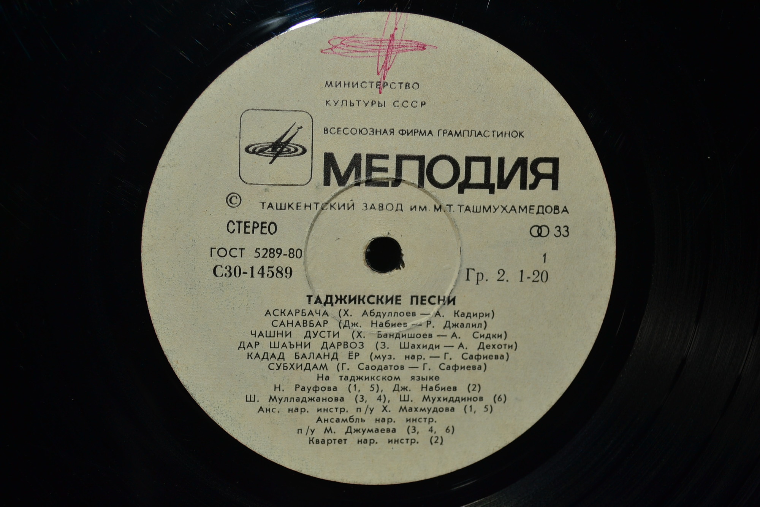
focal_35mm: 51
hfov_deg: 38.9
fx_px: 1076
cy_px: 254
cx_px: 380
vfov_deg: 26.5
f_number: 5
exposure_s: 1/60
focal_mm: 34
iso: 100
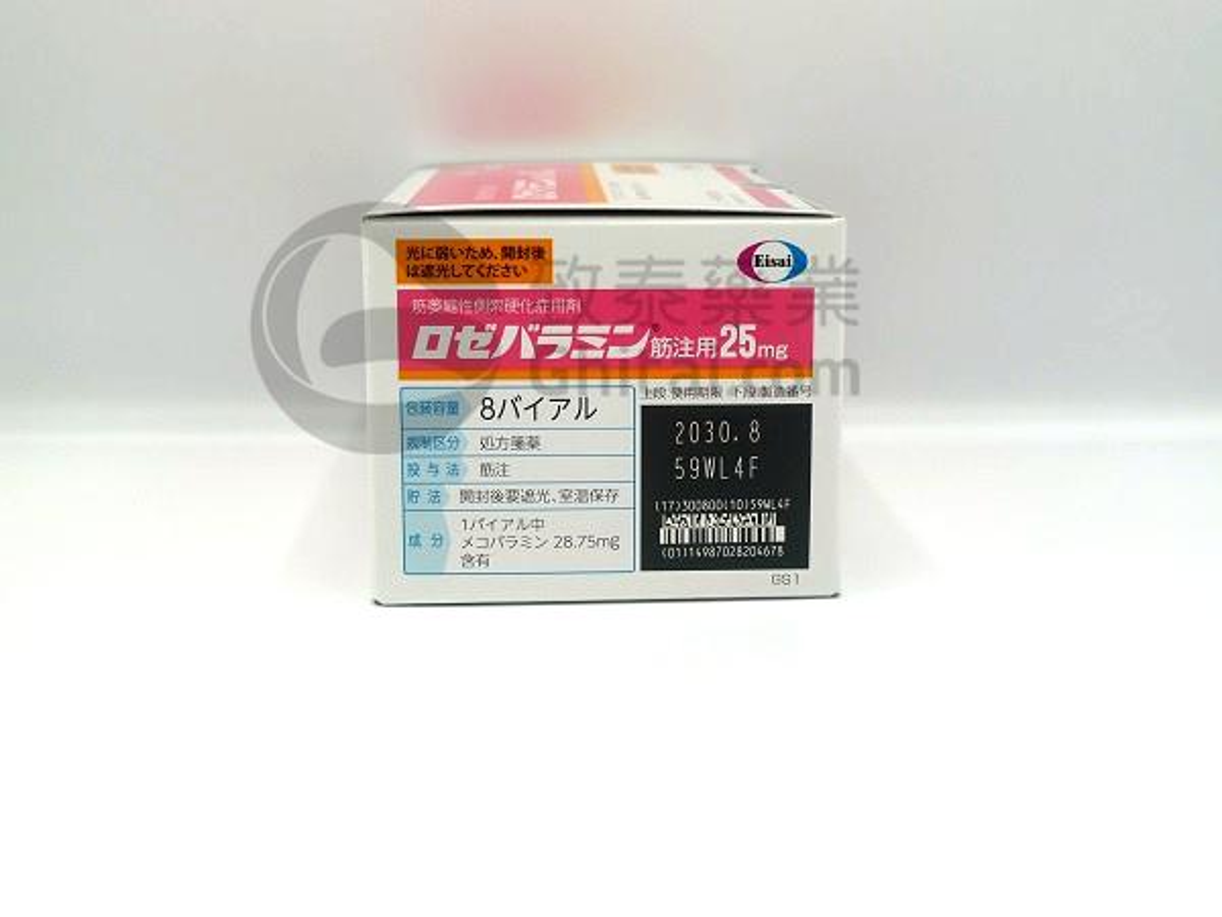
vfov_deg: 24.4
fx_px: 2118
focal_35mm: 60
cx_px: 611
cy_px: 458
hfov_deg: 32.2
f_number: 2.8
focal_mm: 12.8
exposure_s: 1/125
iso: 100
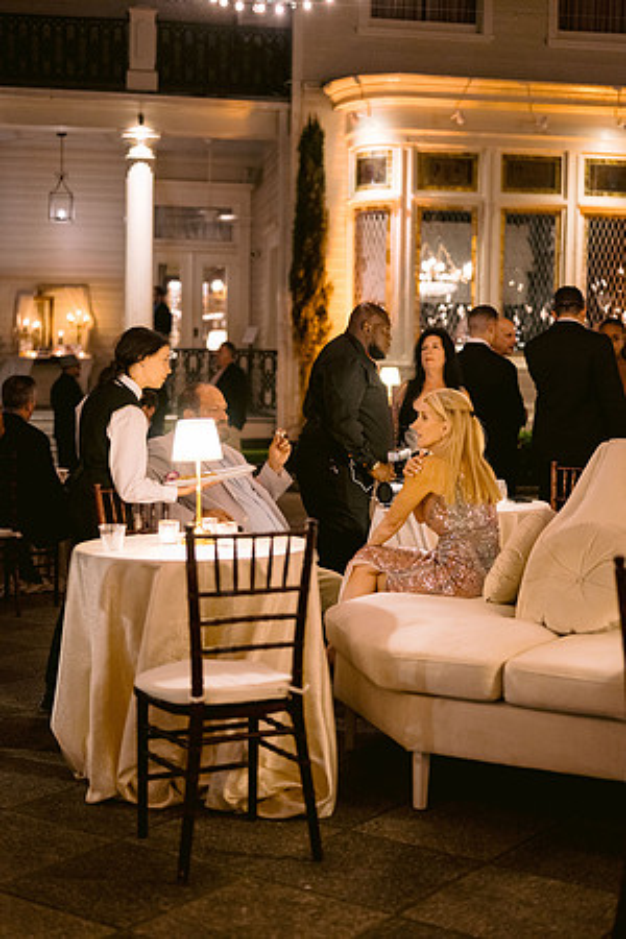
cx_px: 313
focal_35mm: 50
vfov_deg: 39.6
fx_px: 1304
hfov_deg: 27.0
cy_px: 470
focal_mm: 50
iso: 2000
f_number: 1.8
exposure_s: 1/60
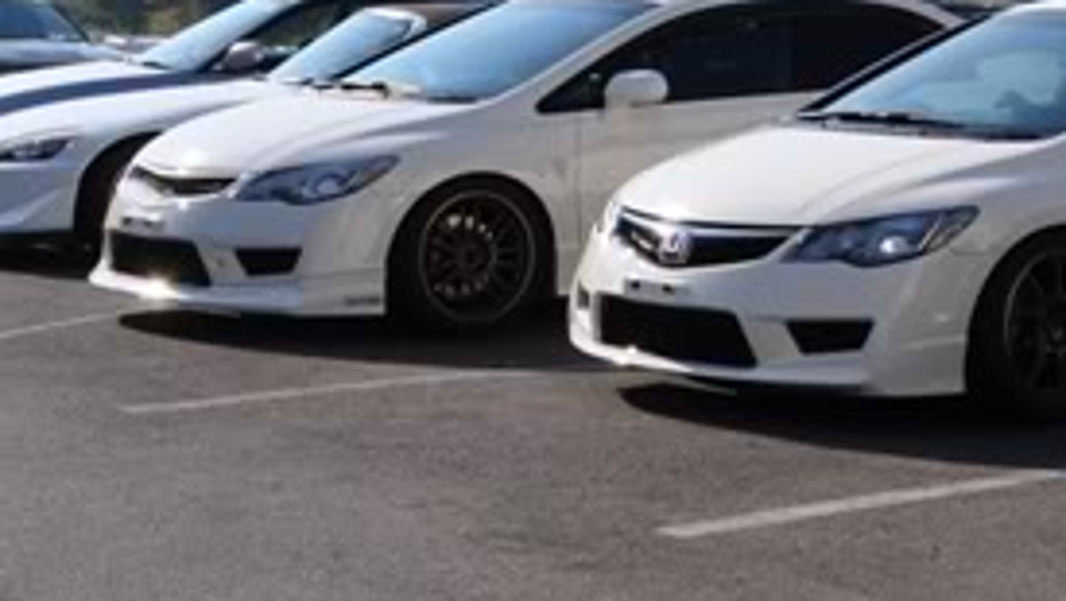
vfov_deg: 12.1
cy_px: -151
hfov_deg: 19.7
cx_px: 1469
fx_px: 2771
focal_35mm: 98
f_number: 11
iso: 200
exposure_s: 1/400
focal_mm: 20
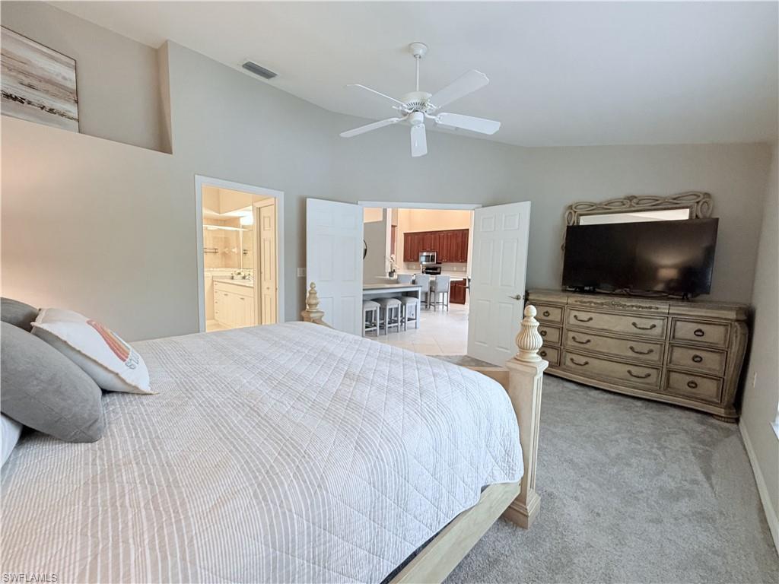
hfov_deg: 102.1
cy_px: 292
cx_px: 390
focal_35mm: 14
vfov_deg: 85.7
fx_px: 315
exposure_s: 1/60
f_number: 2.2
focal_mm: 2.22
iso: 400
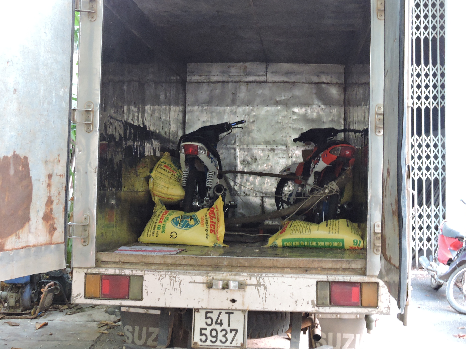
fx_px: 646
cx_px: 237
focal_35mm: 48
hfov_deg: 39.7
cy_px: 160
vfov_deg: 30.3
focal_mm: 7.2
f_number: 3.8
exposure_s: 1/13
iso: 400
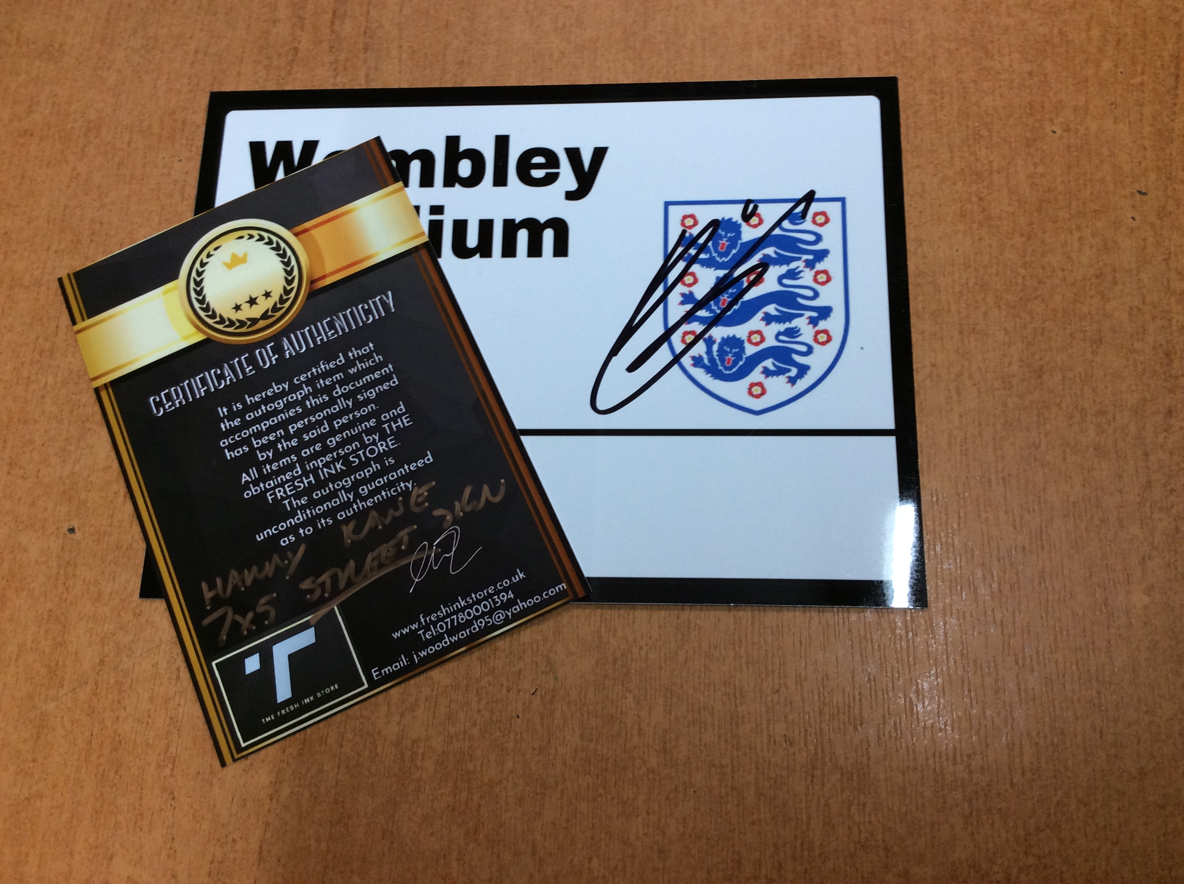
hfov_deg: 56.9
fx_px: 1093
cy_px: 442
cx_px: 592
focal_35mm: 32
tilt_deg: -74.6
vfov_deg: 44.1
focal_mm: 3.3
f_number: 2.4
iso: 64
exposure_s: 1/25
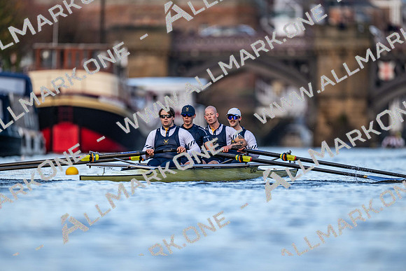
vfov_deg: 2.3
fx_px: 6768
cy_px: 136
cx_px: 203
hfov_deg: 3.4
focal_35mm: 600
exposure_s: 1/2500
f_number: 4
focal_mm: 600
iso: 1000
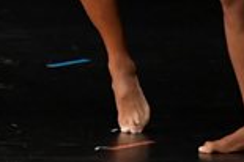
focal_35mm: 1202
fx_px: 8138
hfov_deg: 1.7
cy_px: -176
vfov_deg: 1.1
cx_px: -102
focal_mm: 160
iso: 3200
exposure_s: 1/400
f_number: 5.6
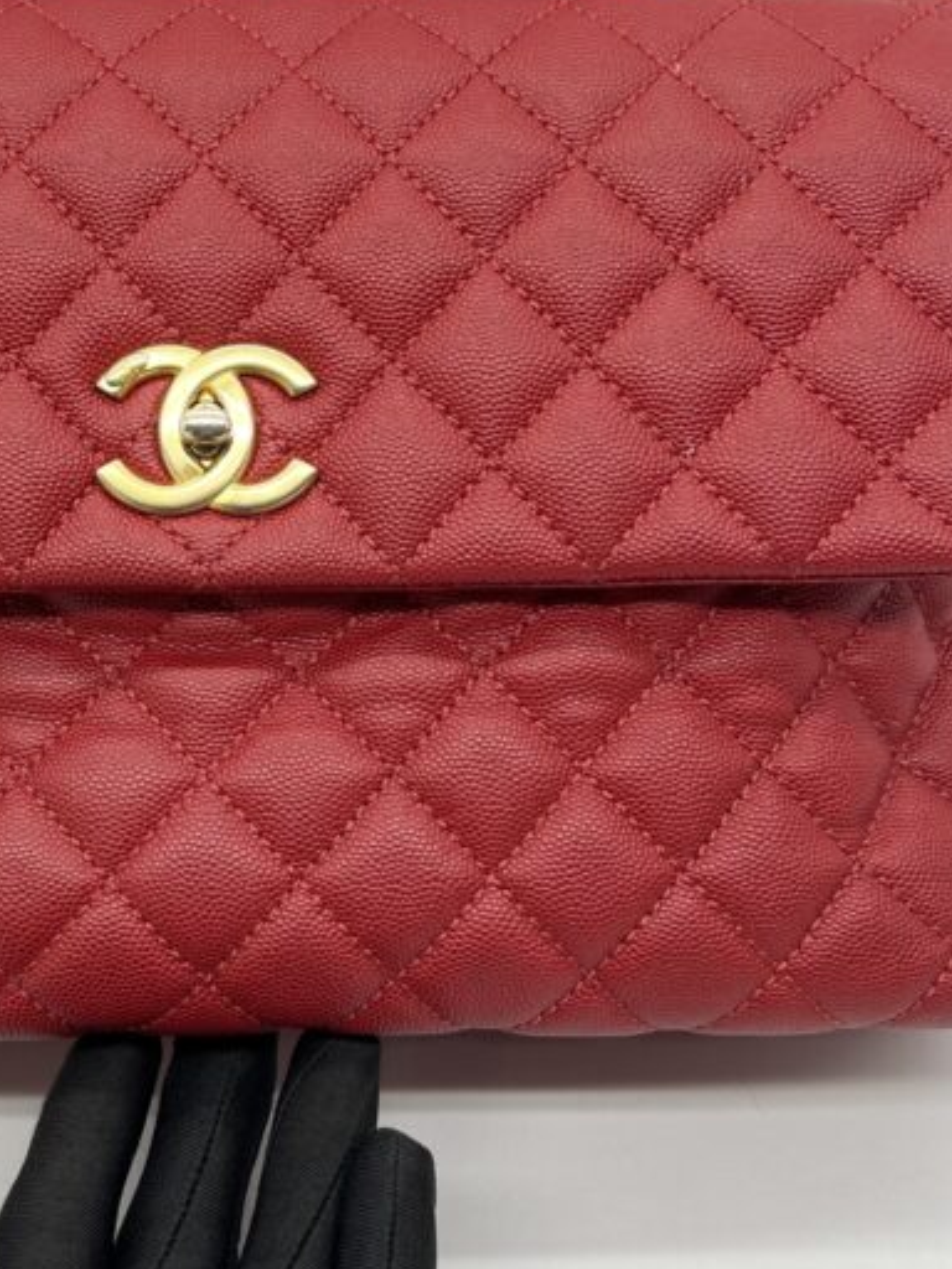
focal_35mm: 52
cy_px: 486
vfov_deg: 36.6
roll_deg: +0.9
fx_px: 1907
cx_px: 221
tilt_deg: -32.2
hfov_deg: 27.6
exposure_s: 1/100
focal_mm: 5.7
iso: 40
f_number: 1.5
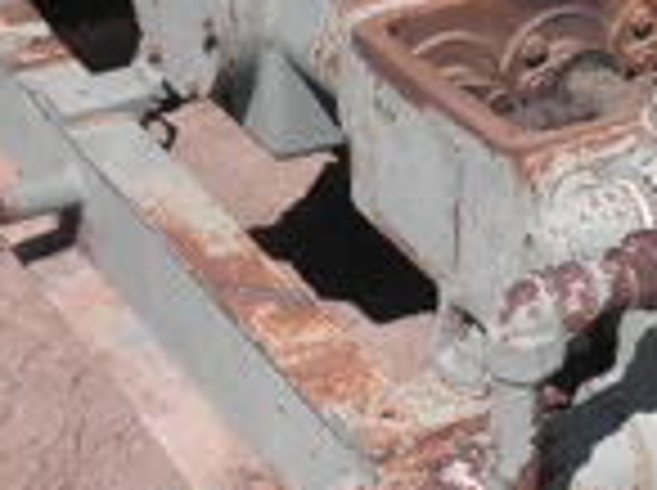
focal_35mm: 96
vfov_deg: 15.3
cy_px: 189
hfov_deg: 20.2
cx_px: 562
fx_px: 1819
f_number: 9.1
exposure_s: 1/160
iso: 64
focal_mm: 6.1
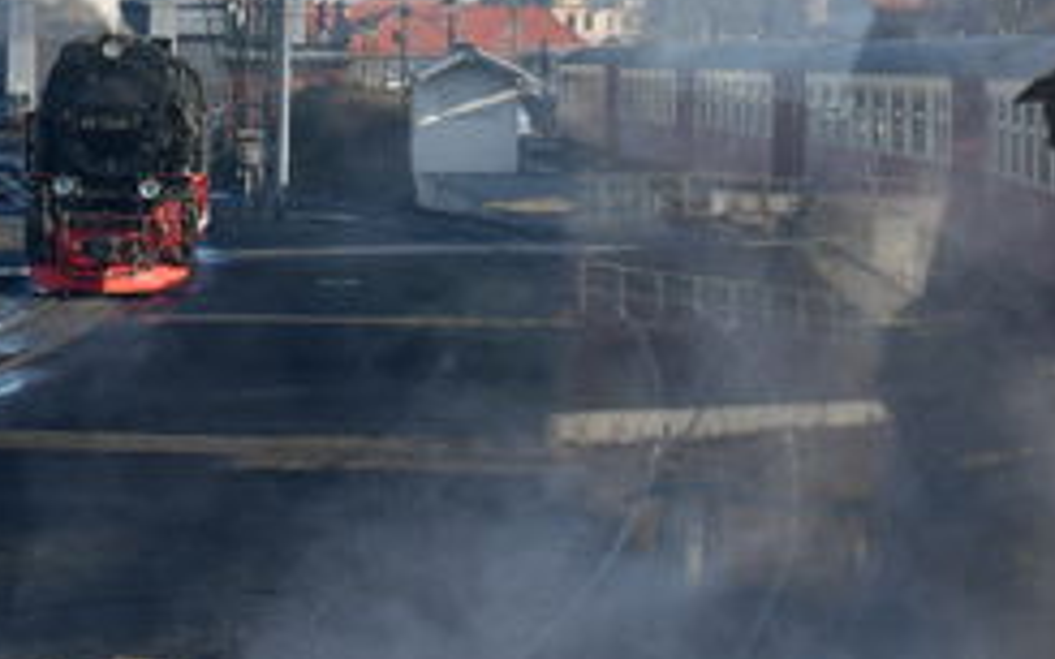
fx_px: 3478
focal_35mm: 121
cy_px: -181
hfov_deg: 17.2
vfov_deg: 10.6
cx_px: 433
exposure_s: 1/400
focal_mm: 24
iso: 200
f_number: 7.1
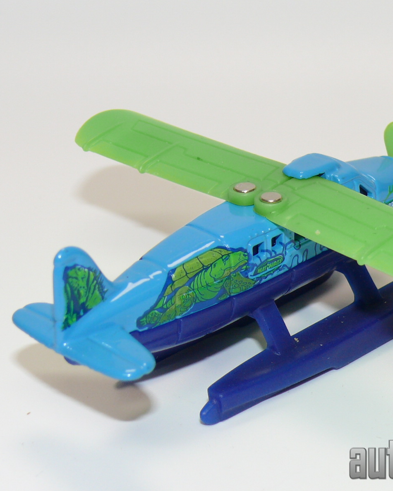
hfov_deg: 13.2
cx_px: 254
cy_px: 247
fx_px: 1702
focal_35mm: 117
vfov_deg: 16.4
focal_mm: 12.4
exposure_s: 1/30
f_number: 4
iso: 100
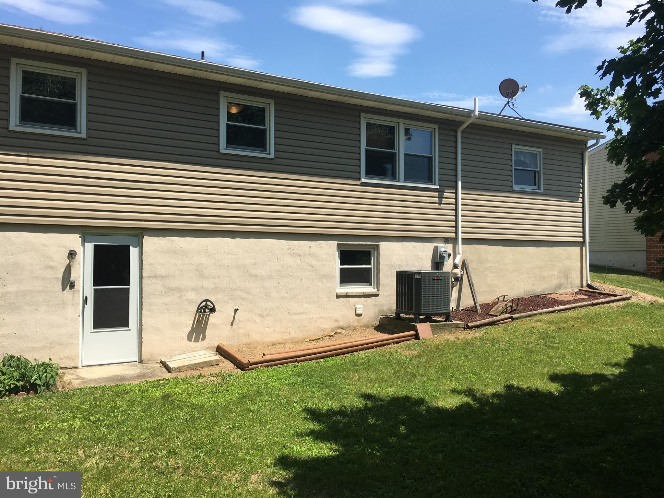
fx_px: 556
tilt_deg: +4.7
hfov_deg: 61.7
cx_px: 332
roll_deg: +0.1
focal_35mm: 29
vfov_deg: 48.2
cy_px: 249
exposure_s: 1/1304
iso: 25
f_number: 2.2
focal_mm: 4.15
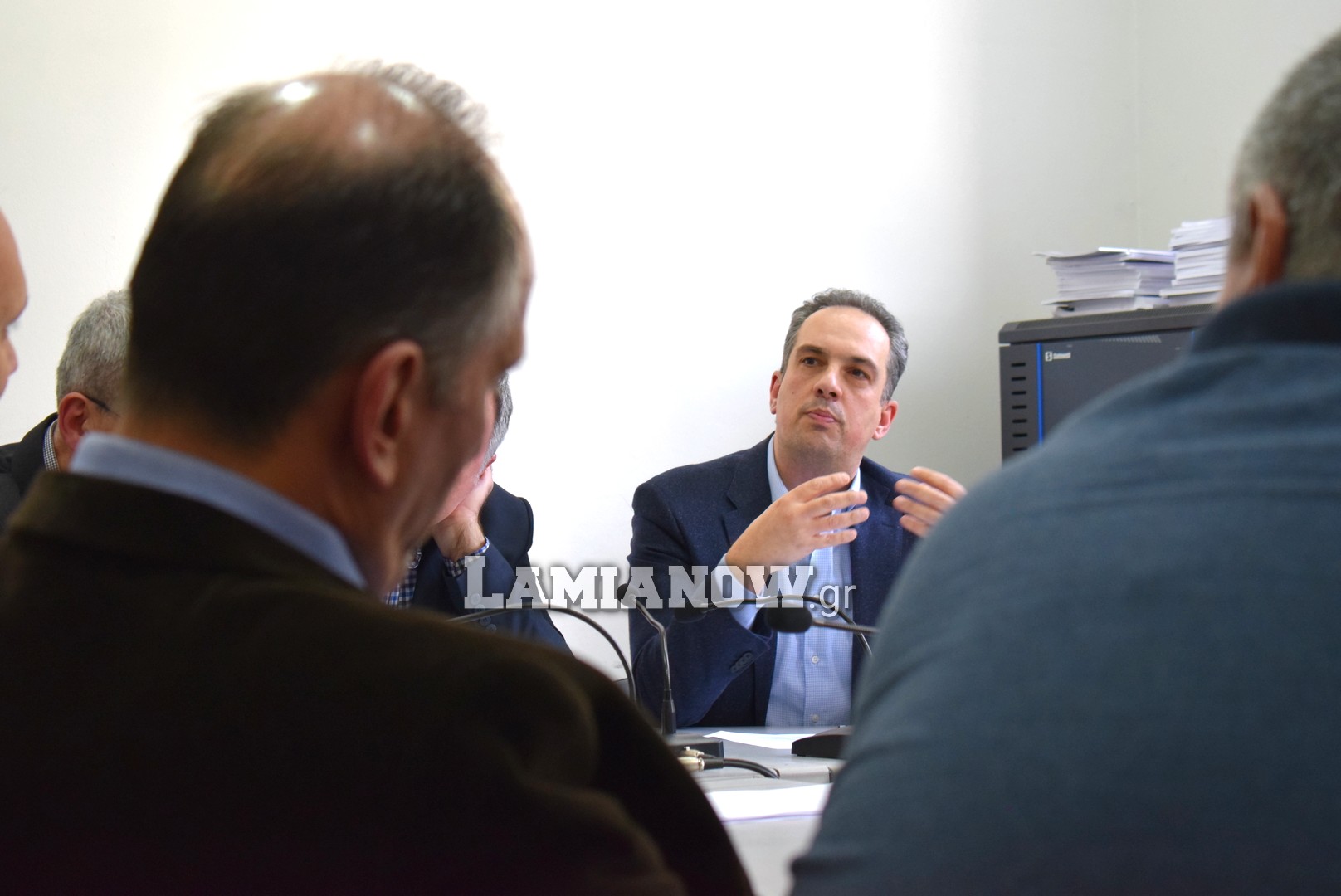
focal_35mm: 82
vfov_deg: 16.6
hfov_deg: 24.6
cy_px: 448
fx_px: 3075
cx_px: 670
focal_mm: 55
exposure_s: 1/60
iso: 1400
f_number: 5.6
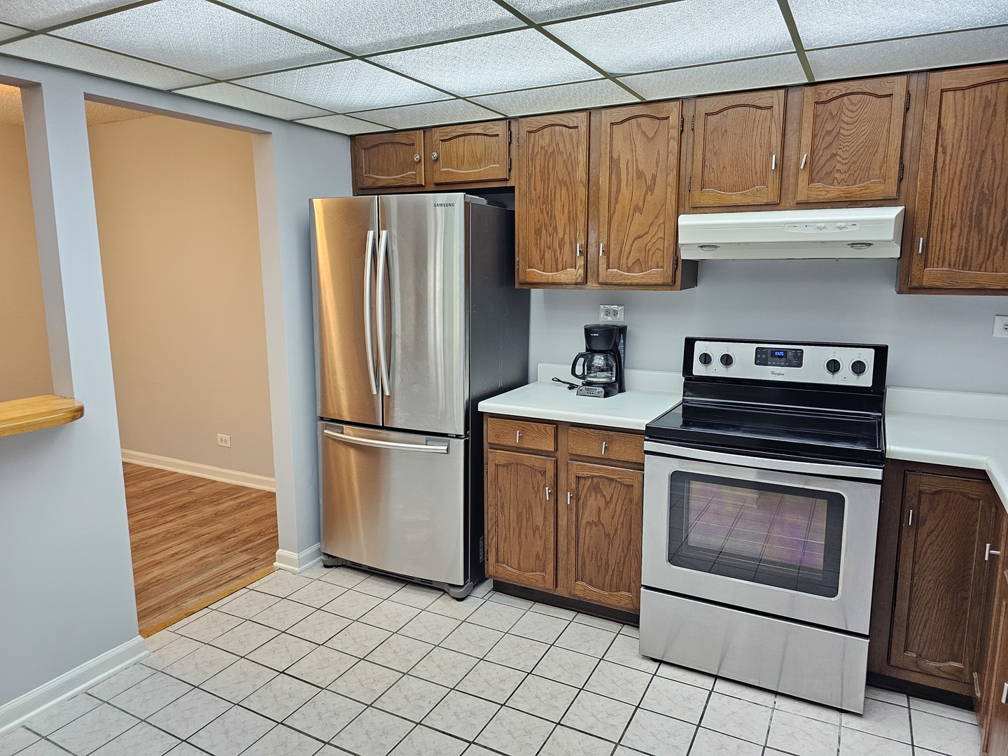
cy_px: 378
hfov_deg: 73.9
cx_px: 504
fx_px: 670
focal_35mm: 23
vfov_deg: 58.9
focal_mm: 6.3
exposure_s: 1/120
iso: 400
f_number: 1.7
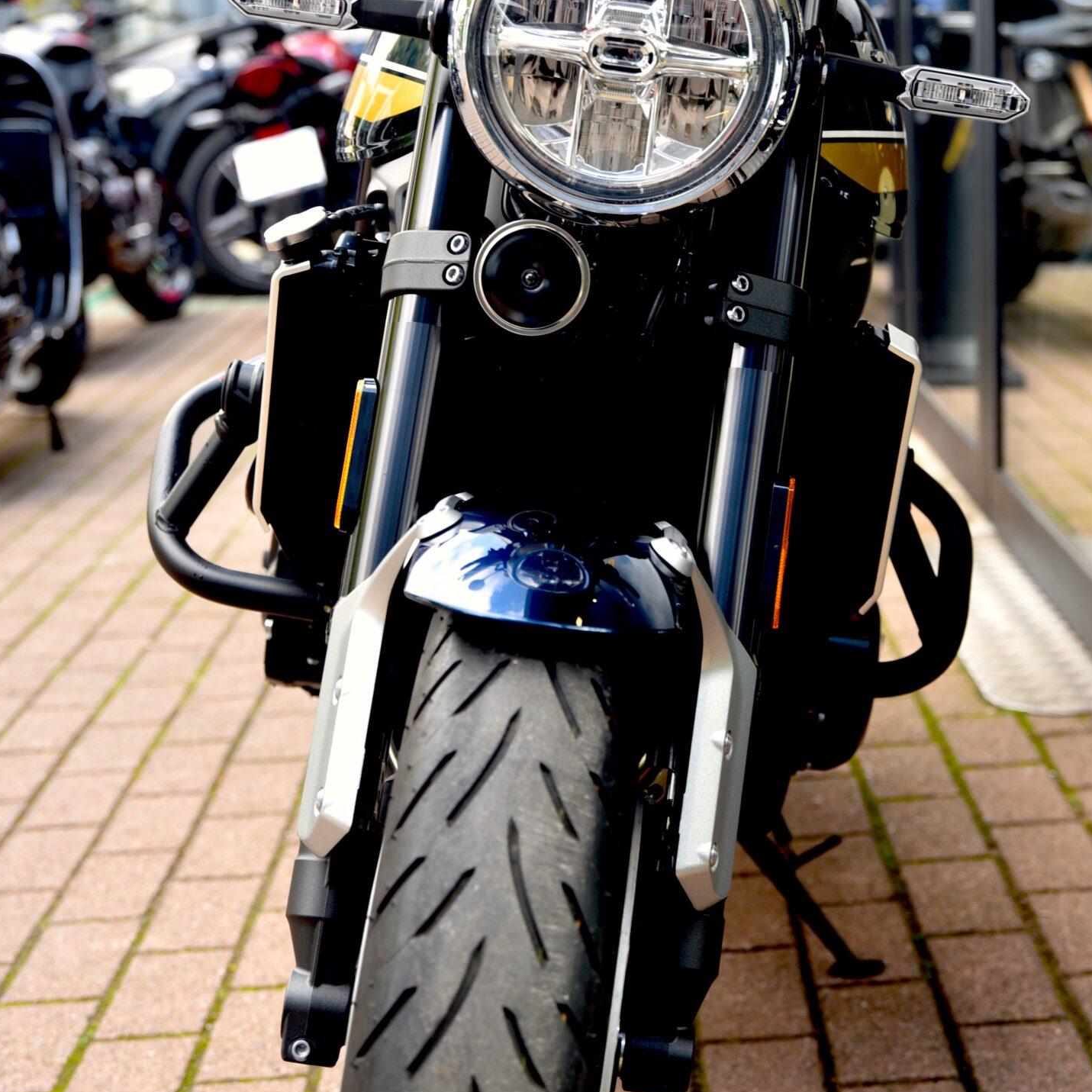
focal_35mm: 73
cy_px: 377
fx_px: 2605
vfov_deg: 23.6
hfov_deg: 23.6
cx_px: 635
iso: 100
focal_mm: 48
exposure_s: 1/60
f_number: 4
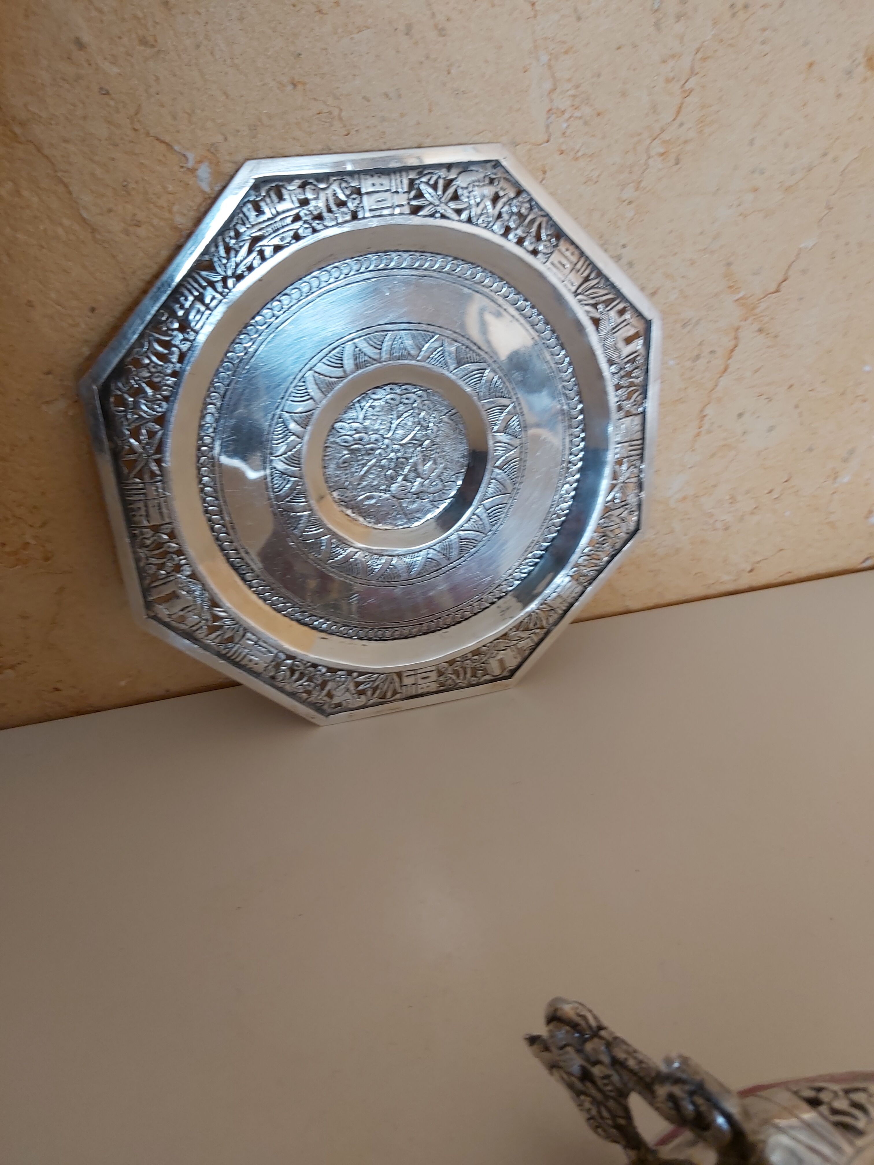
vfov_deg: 67.3
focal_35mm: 26
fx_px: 875
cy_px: 582
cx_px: 437
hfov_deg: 53.1
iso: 100
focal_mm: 3.92
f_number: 1.7
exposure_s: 1/50
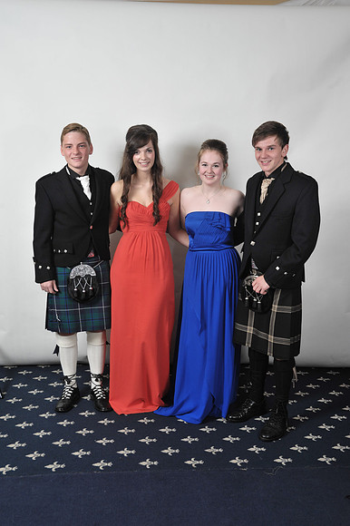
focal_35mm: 40
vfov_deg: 48.5
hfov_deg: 33.4
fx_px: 584
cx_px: 175
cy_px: 263
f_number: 7.1
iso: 1000
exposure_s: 1/160
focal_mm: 40
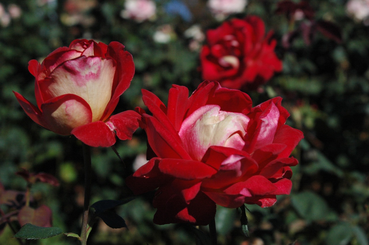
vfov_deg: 17.5
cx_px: 184
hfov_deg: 26.0
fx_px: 799
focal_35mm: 78
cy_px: 122
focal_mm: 52
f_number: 8
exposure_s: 1/1250
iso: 800
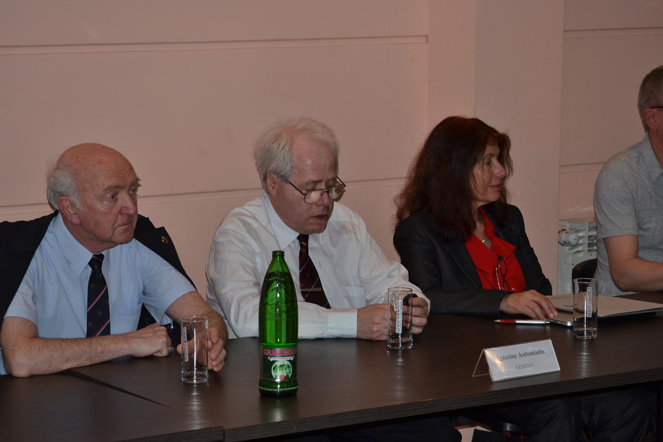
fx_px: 1934
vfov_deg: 13.0
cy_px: 221
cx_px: 332
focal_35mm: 105
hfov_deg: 19.5
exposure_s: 1/60
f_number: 5.6
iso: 200
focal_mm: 70
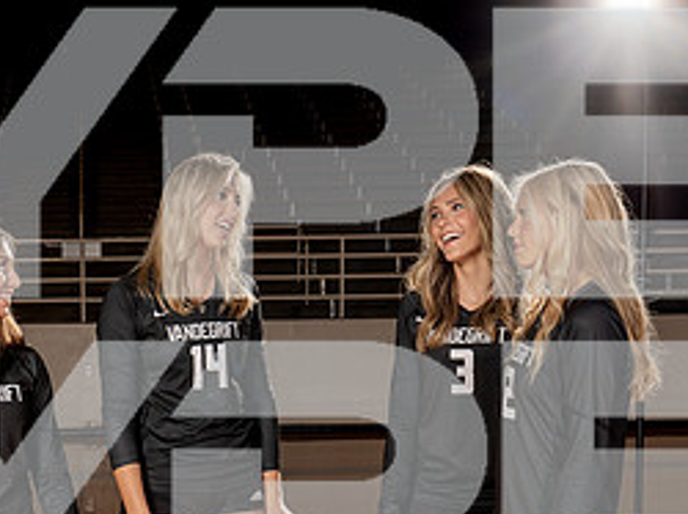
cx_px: 118
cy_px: 488
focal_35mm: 67
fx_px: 1330
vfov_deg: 21.3
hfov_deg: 28.3
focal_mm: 30
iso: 100
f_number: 8
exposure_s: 1/250
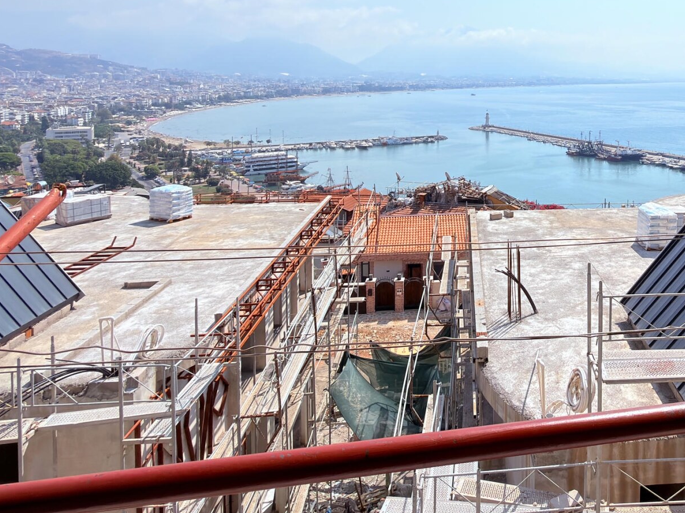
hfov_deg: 58.4
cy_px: 99
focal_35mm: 29
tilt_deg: -2.2
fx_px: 574
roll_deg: -0.6
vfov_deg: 45.7
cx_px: 516
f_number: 2.2
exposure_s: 1/1397
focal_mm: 2.22
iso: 16
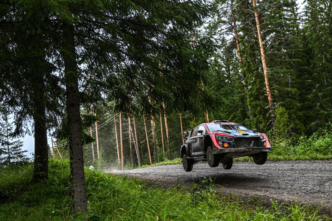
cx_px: 166
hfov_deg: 58.7
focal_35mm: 32
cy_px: 110
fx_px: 295
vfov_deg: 41.1
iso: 2000
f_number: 5
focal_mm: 32
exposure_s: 1/1600
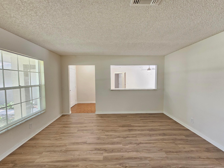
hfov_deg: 106.2
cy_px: 84
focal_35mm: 13
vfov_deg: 89.9
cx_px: 112
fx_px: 84
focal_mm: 2.2
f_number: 2.2
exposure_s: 1/40
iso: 320
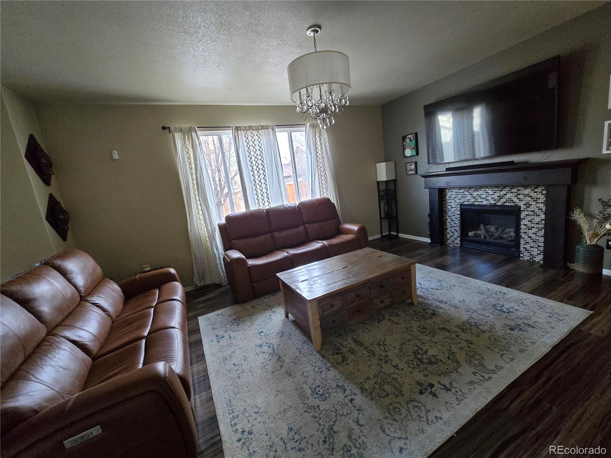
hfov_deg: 106.2
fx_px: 229
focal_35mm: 13
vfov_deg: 89.9
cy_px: 229
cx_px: 306
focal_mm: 2.2
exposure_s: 1/60
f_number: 2.2
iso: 800
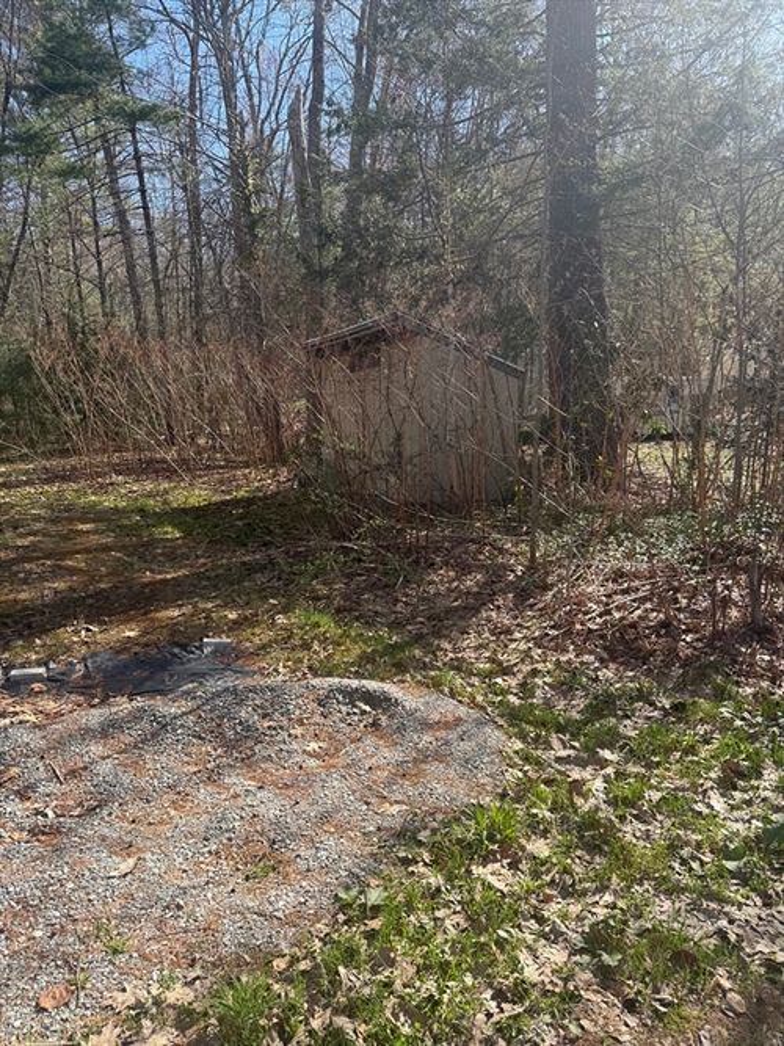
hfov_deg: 56.8
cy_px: 523
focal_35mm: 24
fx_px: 725
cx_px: 392
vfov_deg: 71.6
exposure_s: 1/1522
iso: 80
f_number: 1.78
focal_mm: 6.76
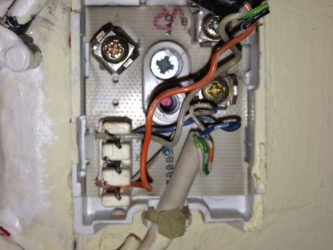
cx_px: 151
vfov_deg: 30.7
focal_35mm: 47
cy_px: 85
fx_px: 452
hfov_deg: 40.4
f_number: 2.4
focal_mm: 4.13
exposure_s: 1/580
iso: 50
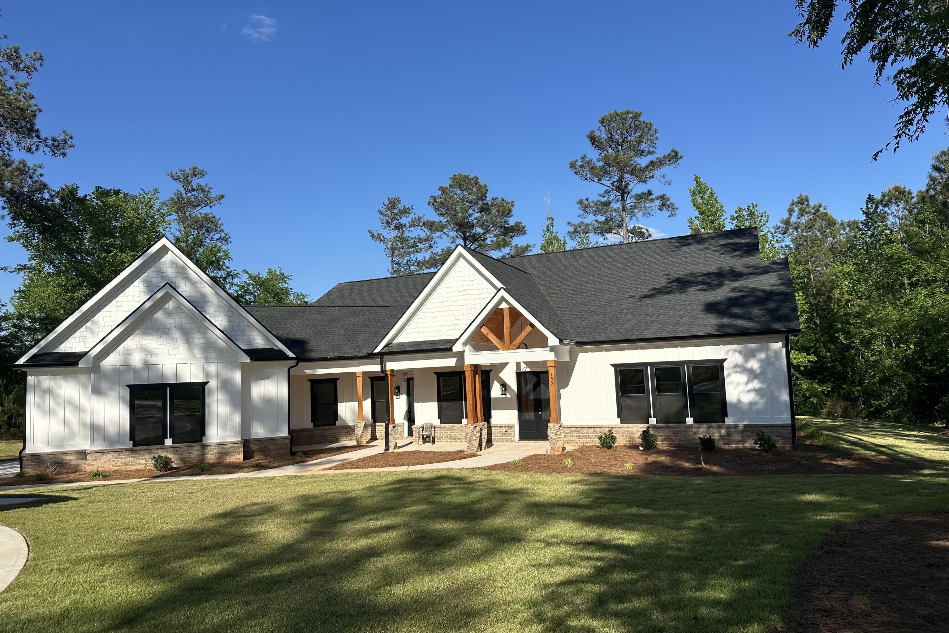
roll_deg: +2.8
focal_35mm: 25
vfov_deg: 51.3
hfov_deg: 71.5
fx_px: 659
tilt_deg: +6.9
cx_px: 474
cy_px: 317
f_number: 1.78
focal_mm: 6.86
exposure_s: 1/4762
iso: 80
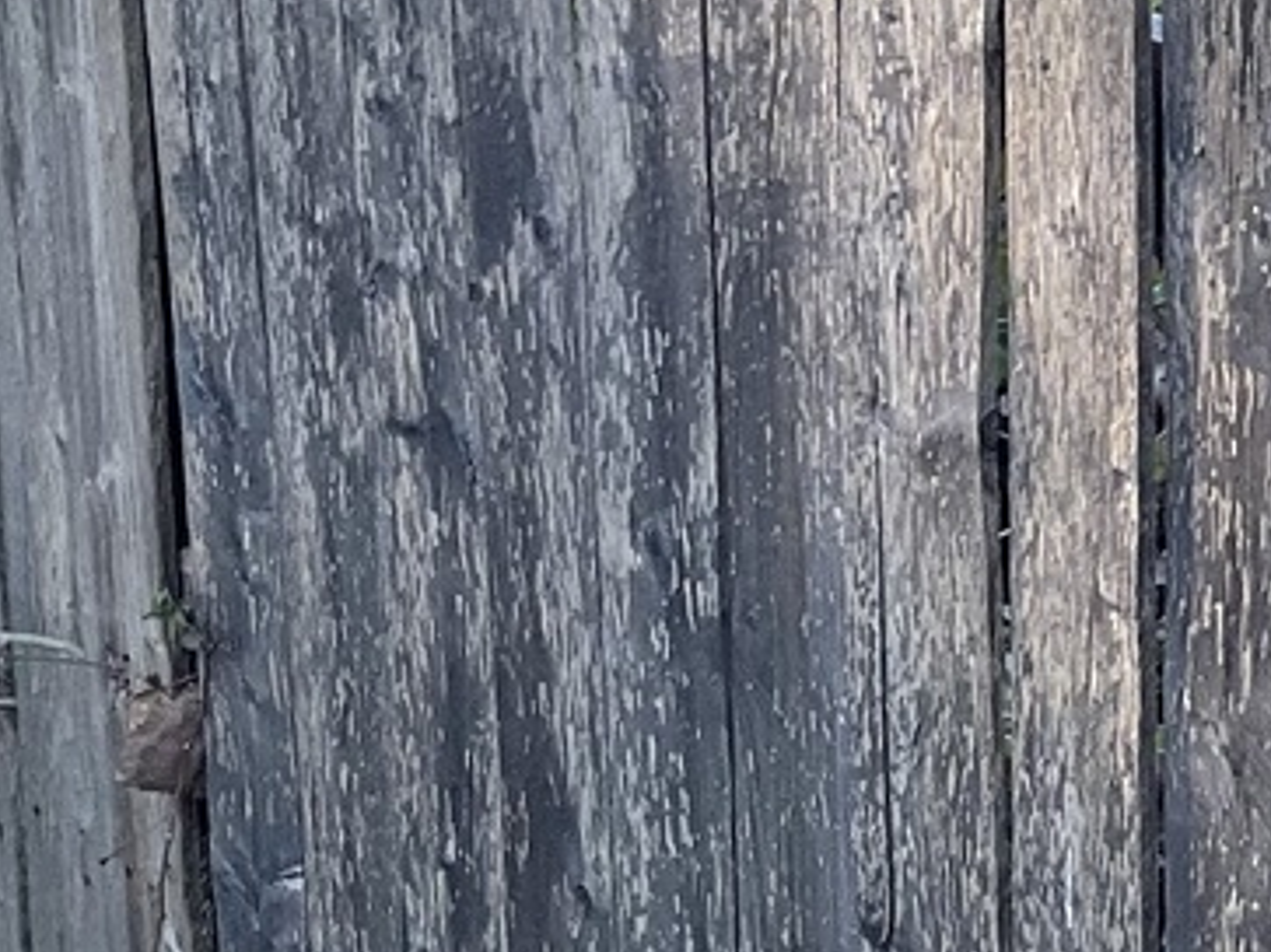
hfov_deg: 15.2
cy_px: -164
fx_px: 4221
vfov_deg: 12.6
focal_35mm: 115
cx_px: 2171
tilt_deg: -14.5
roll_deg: -3.0
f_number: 1.8
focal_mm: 3
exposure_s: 1/346
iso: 16
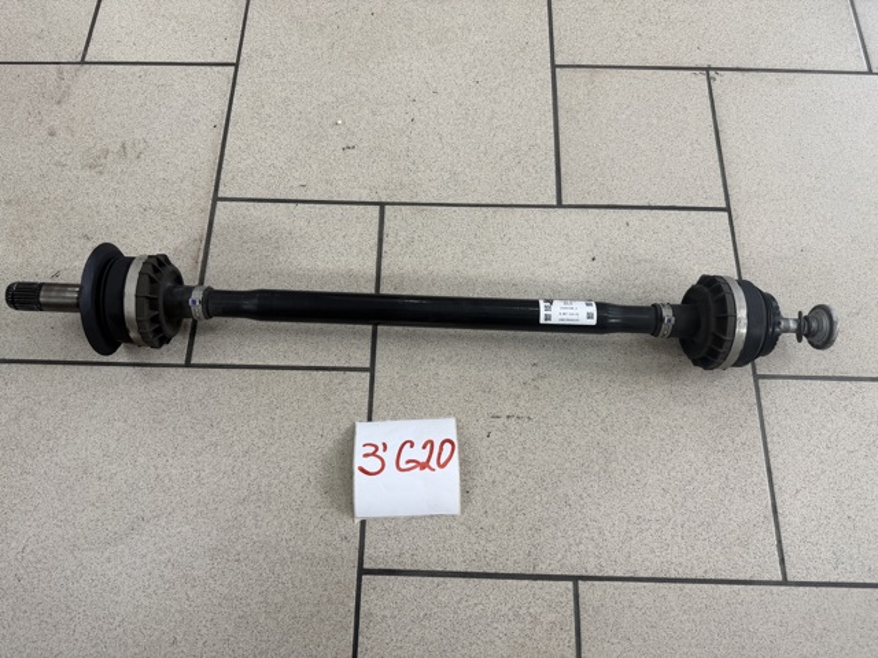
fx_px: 609
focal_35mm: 24
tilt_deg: -69.6
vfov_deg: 56.8
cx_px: 439
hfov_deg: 71.6
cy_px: 329
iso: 80
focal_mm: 6.76
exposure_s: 1/121
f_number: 1.78
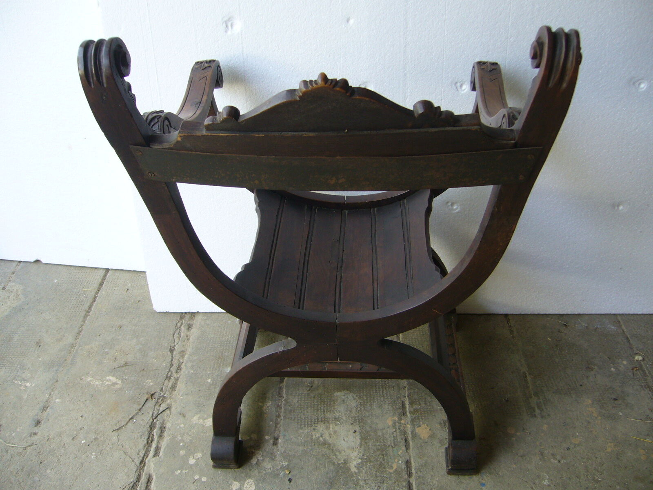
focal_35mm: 35
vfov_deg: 40.7
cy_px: 245
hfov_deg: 52.6
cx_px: 326
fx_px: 660
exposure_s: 1/40
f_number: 2.8
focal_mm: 5.8
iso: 80
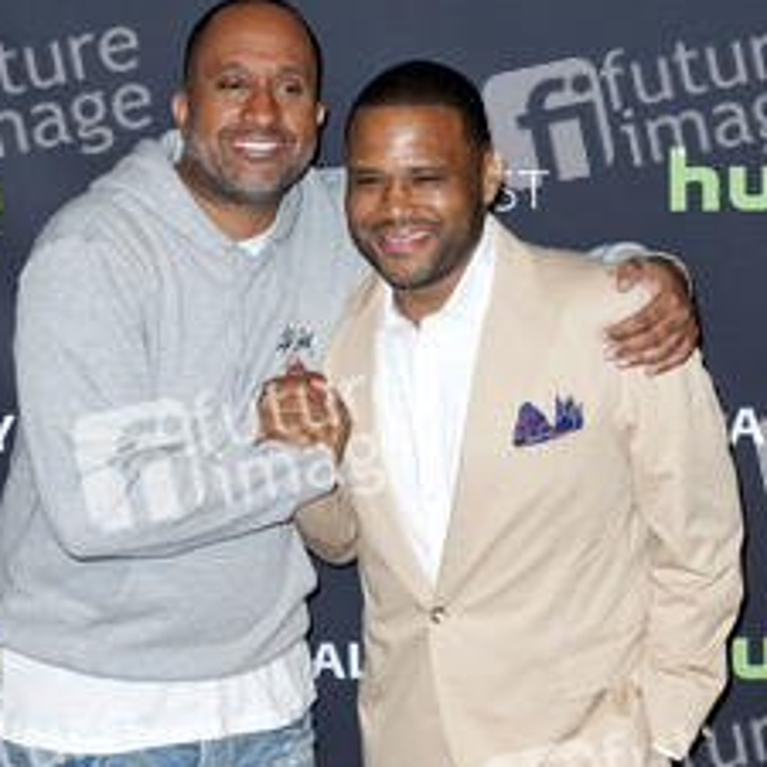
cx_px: 349
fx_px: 2657
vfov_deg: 16.3
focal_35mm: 106
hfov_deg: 16.4
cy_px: 620
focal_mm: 70
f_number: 5.6
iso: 640
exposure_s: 1/320
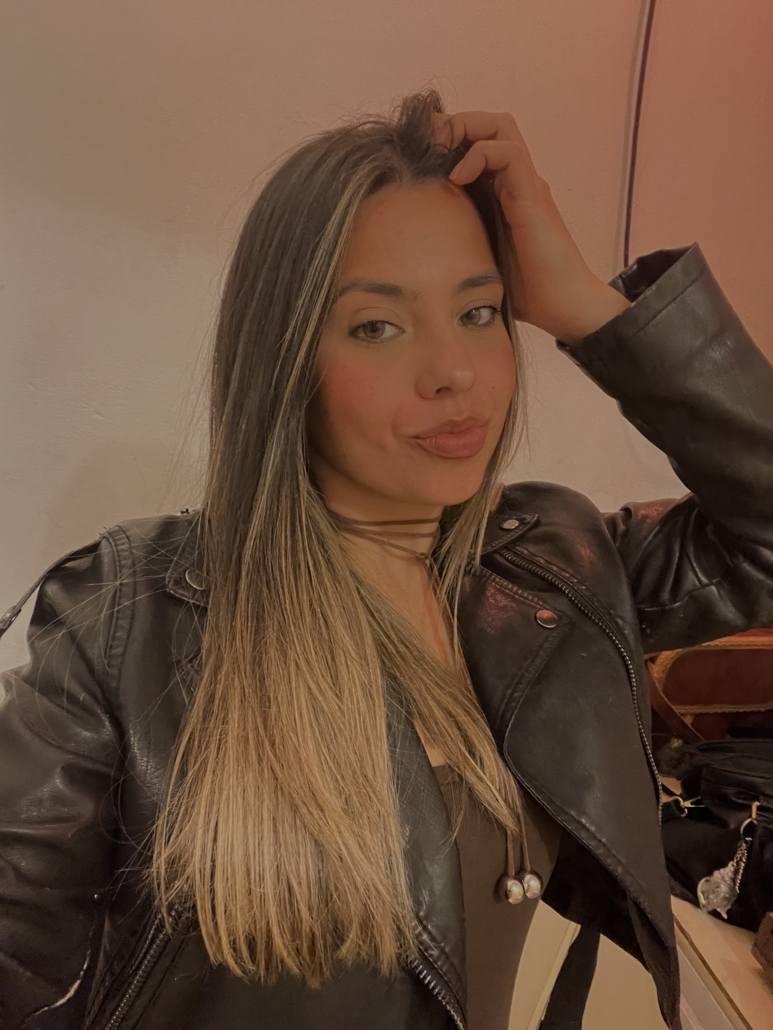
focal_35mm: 23
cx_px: 386
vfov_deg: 73.9
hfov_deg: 58.9
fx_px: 685
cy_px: 515
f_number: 2.2
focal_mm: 2.71
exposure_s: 1/17
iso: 1250
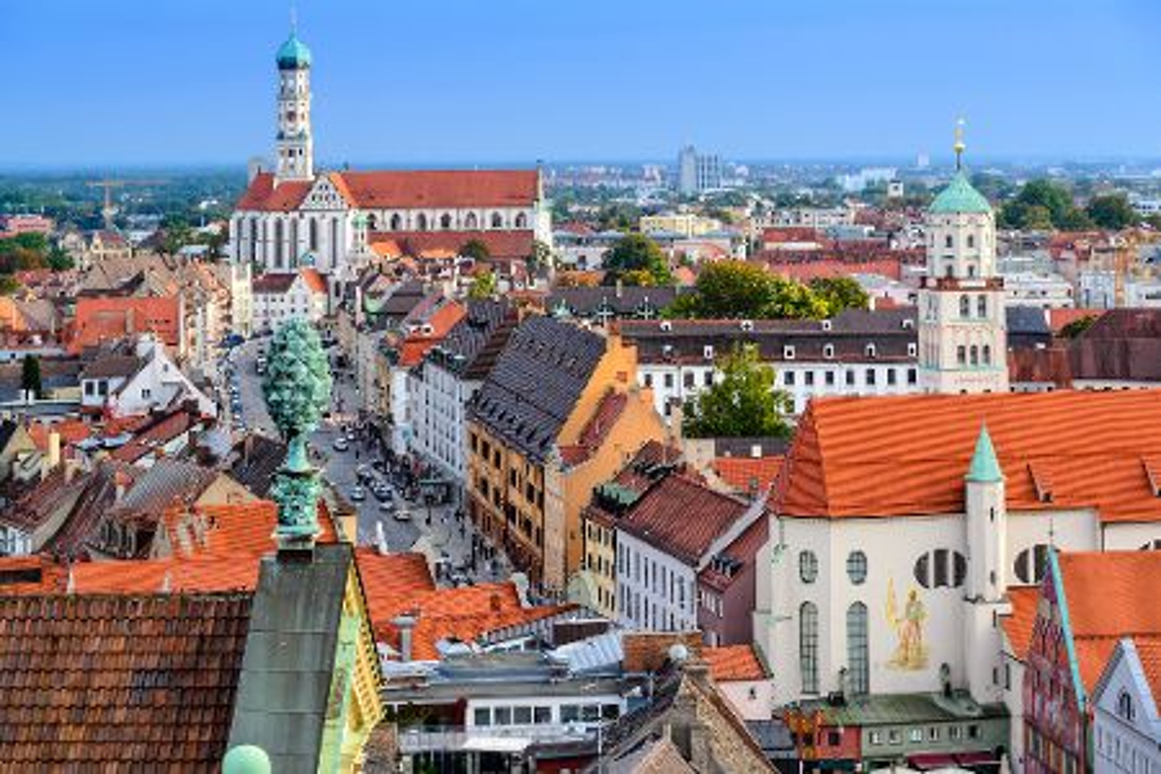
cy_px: 387
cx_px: 580
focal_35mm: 86
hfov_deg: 23.6
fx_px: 2773
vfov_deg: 15.9
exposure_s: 1/50
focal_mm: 86
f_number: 5.6
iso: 200
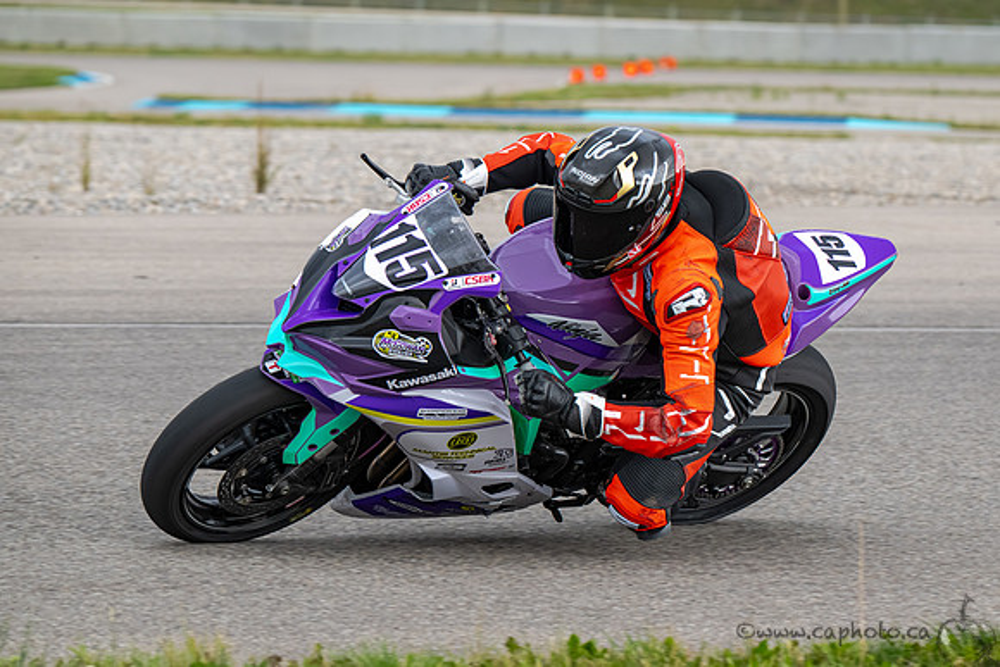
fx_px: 6234
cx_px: 623
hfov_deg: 9.2
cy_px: 334
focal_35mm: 224
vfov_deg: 6.1
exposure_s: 1/1250
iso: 1250
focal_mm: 180
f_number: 6.3
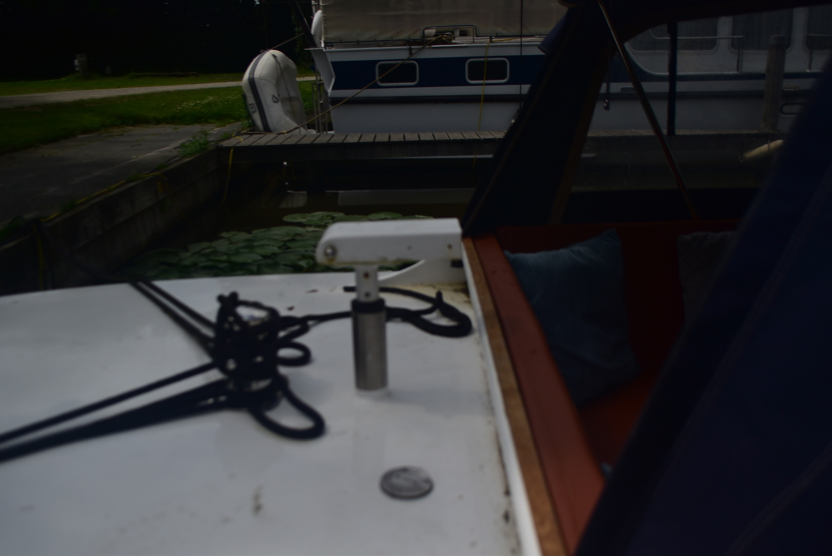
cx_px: 416
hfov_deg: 57.2
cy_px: 278
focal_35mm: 33
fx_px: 763
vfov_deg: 40.0
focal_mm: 22
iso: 100
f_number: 3.8
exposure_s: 1/4000
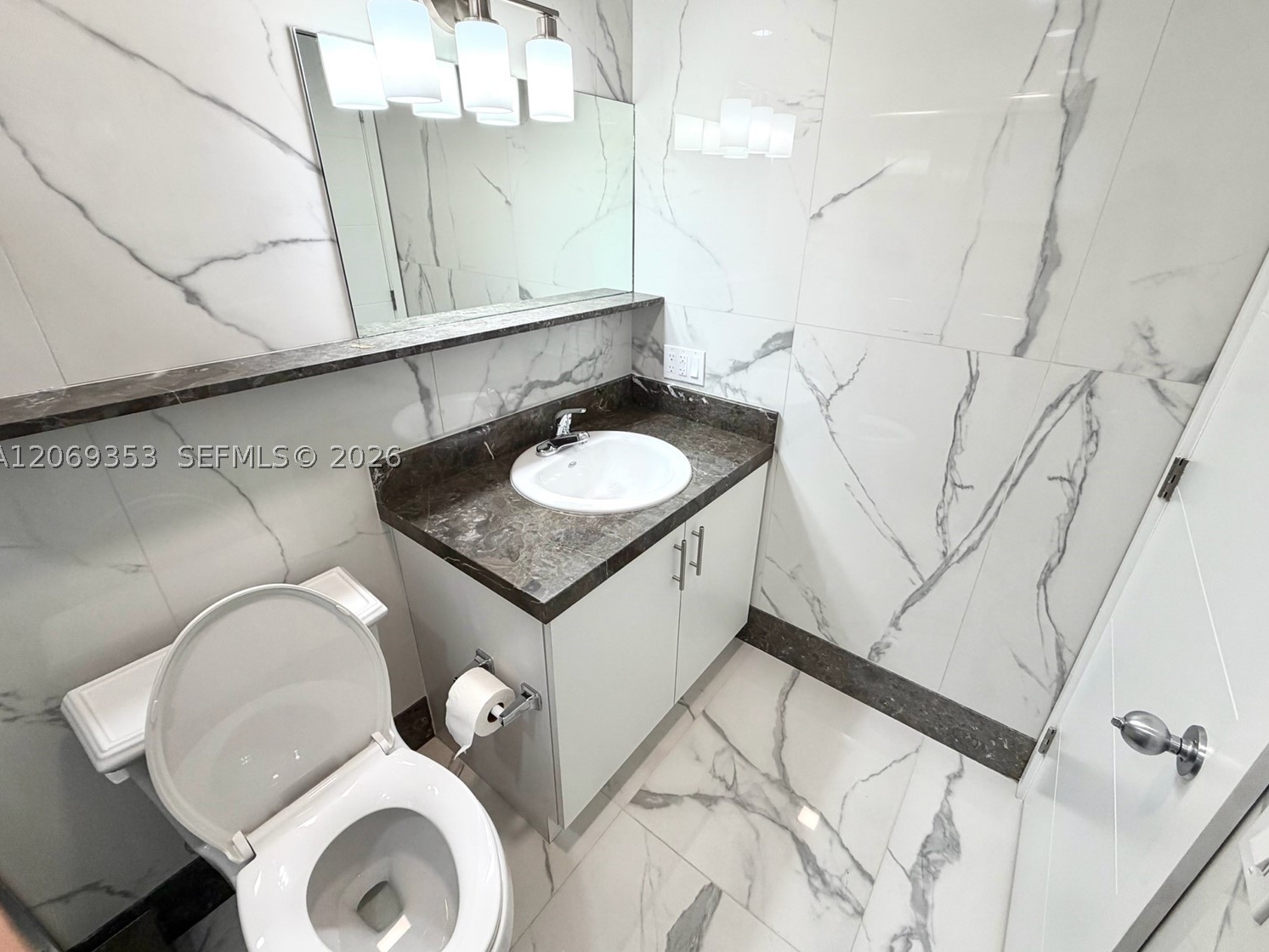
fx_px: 550
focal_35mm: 15
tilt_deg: -25.1
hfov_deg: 98.1
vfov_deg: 81.7
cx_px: 662
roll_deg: -1.1
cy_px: 456
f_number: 2.2
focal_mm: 2.22
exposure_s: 1/120
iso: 100
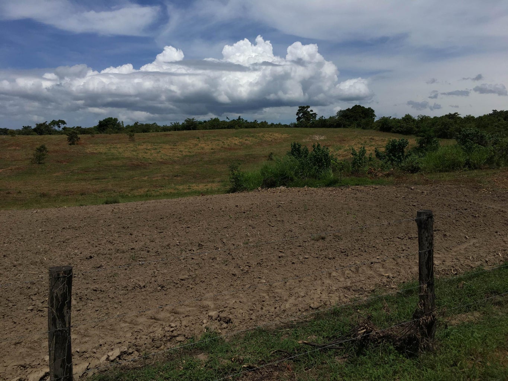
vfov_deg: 48.2
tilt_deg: -7.0
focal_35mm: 29
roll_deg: +1.0
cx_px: 254
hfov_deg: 61.7
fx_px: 426
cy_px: 190
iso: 25
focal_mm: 4.15
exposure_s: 1/2849
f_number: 2.2
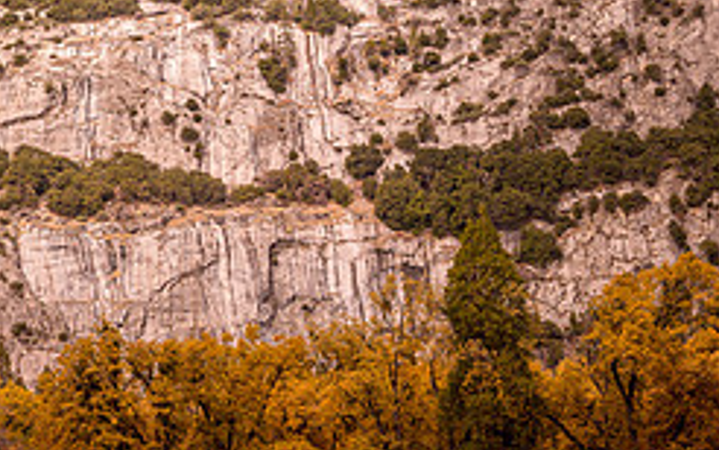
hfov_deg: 20.6
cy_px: -17
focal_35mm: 96
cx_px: -70
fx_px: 1882
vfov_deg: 13.4
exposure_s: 1/50
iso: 64
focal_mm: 39
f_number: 8
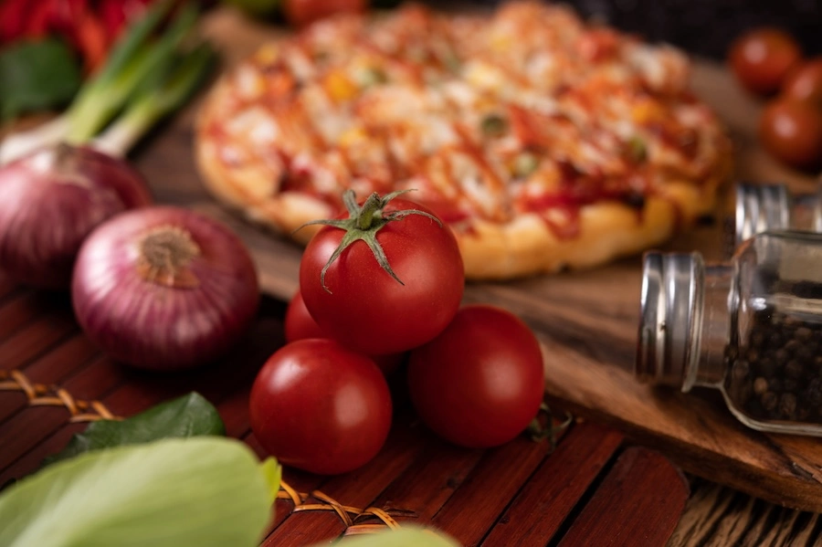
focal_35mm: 60
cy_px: 274
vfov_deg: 22.6
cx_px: 411
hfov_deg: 33.4
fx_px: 1369
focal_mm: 60
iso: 100
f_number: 5.6
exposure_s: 1/100
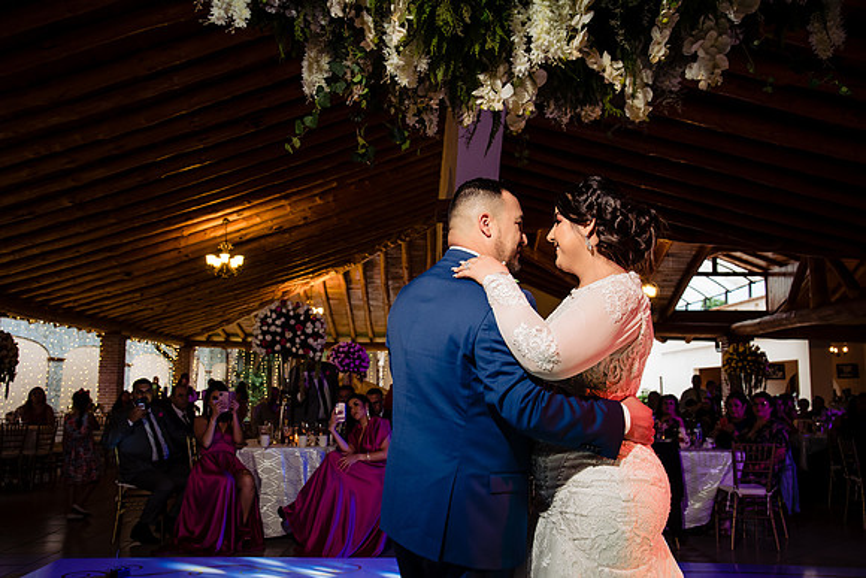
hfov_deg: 55.8
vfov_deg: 38.9
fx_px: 818
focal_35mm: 34
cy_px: 289
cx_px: 433
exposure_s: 1/100
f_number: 7.1
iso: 2000
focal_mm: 34
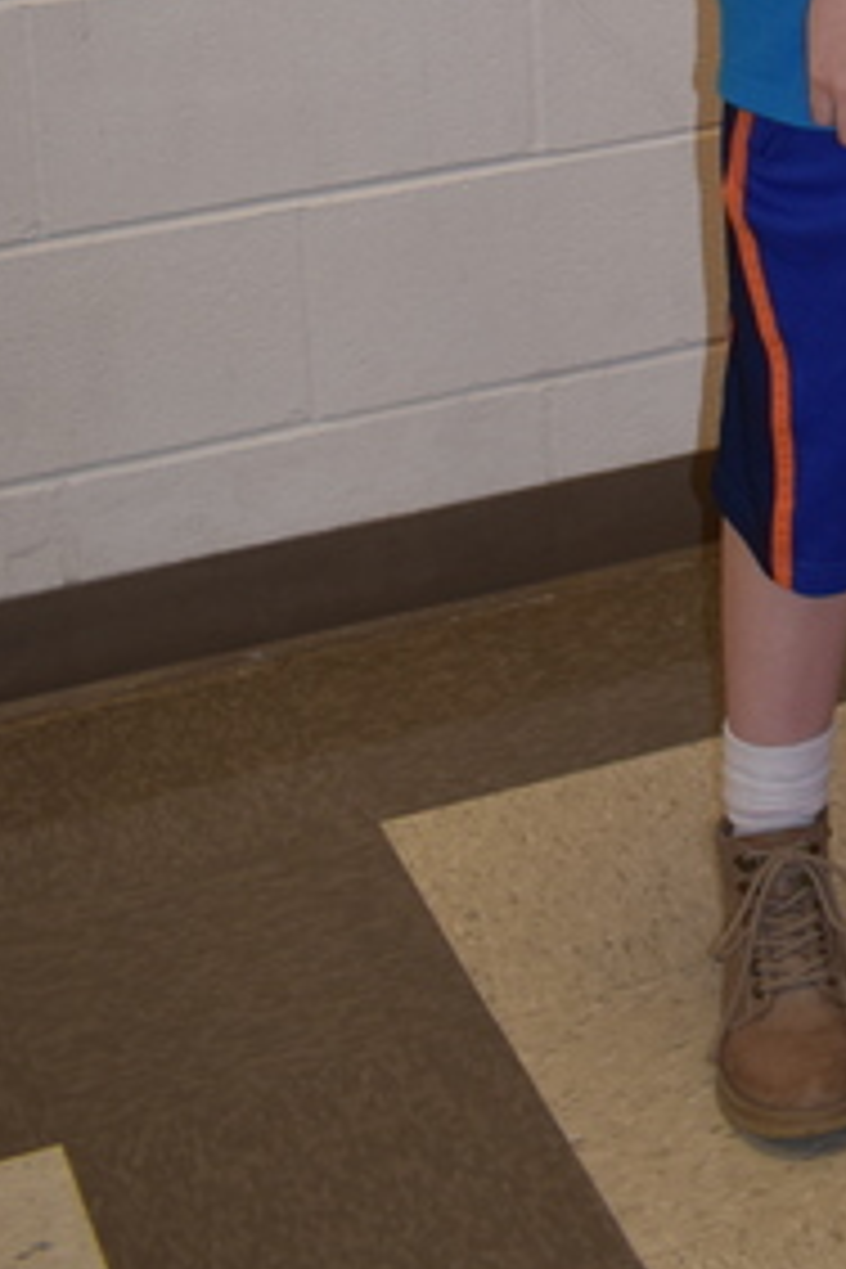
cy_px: -450
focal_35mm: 98
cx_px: 1501
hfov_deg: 12.8
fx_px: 3454
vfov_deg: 19.0
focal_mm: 18
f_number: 3.5
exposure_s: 1/40
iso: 200
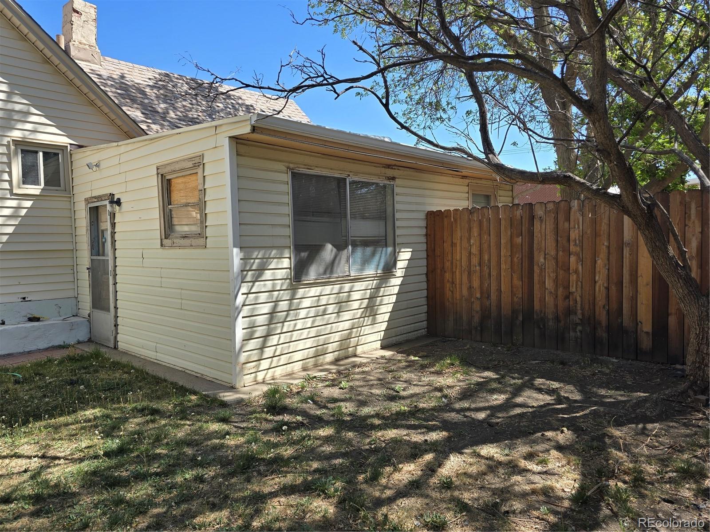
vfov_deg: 58.9
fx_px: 472
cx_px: 355
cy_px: 266
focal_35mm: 23
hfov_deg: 73.9
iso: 12
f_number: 1.7
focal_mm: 6.3
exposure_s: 1/304
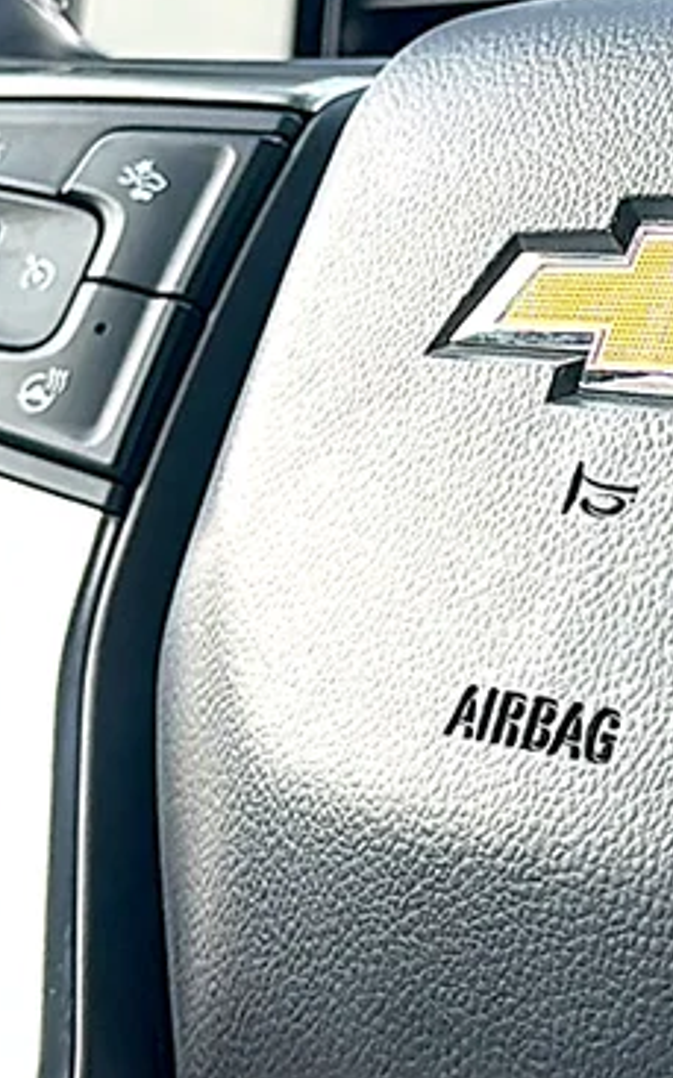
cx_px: 535
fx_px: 2497
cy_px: 325
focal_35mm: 85
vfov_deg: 24.2
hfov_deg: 15.3
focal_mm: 6.86
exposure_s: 1/256
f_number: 1.78
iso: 80
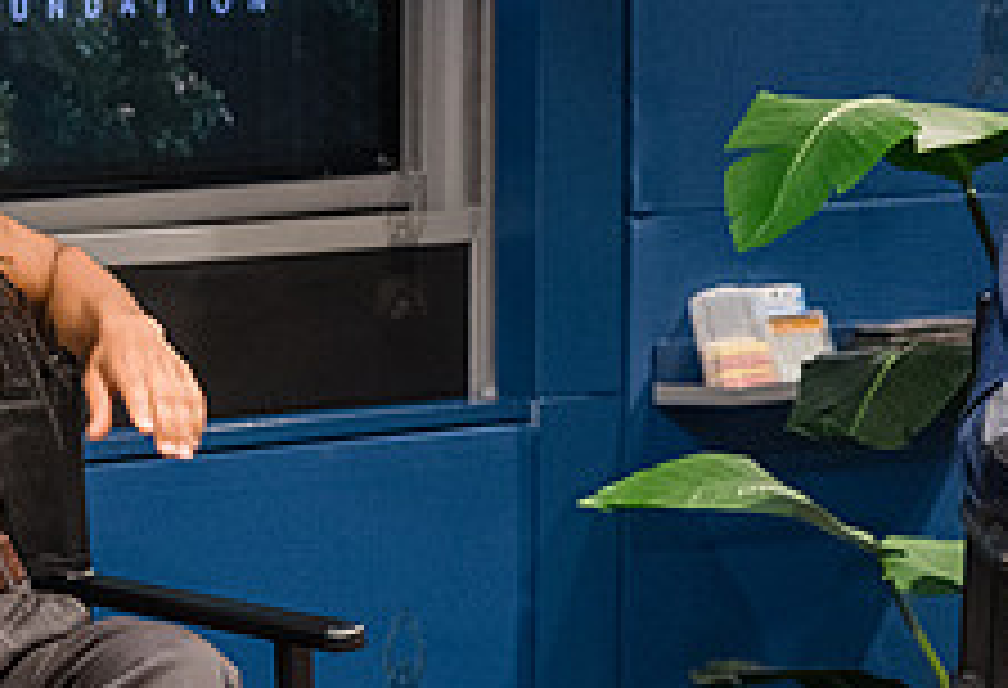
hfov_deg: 9.0
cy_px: 163
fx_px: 6404
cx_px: 101
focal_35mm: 227
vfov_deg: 6.1
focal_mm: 72
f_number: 3.5
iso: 5000
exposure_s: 1/200
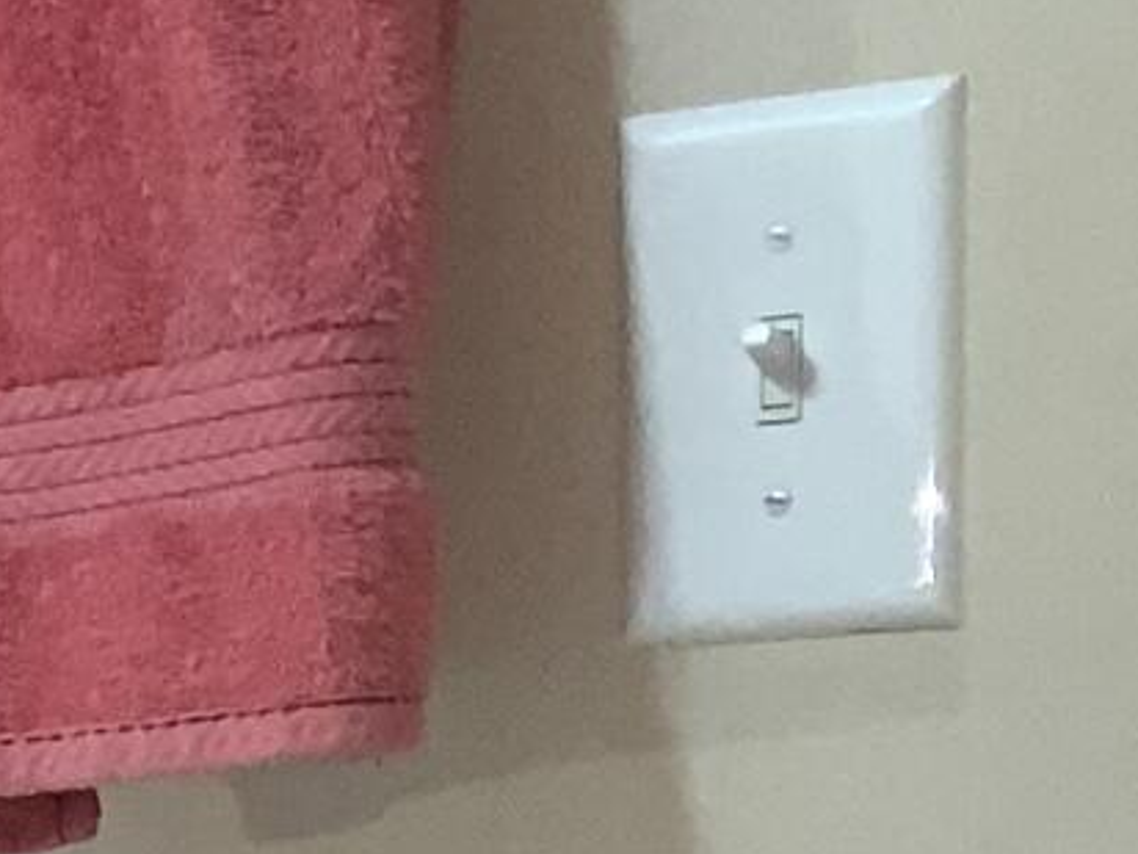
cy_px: 2203
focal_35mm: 211
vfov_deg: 6.6
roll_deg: +5.0
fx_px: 6937
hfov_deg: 7.8
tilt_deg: -10.6
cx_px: -2566
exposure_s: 1/60
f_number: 1.8
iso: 40
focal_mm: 3
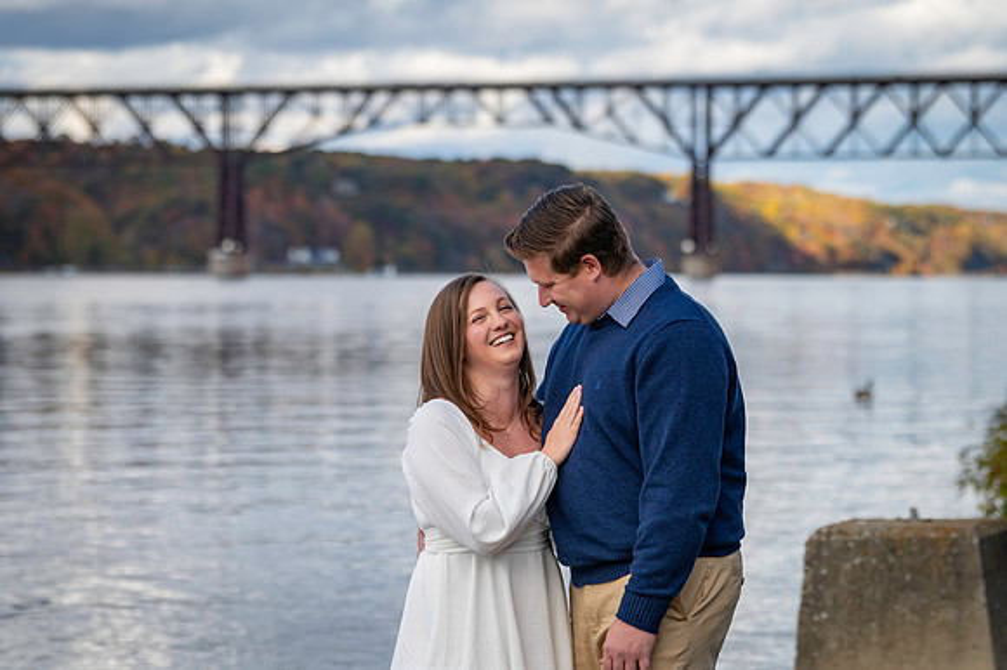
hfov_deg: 19.7
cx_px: 504
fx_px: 2902
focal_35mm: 104
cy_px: 335
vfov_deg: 13.2
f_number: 4.5
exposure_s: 1/8000
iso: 1250
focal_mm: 102
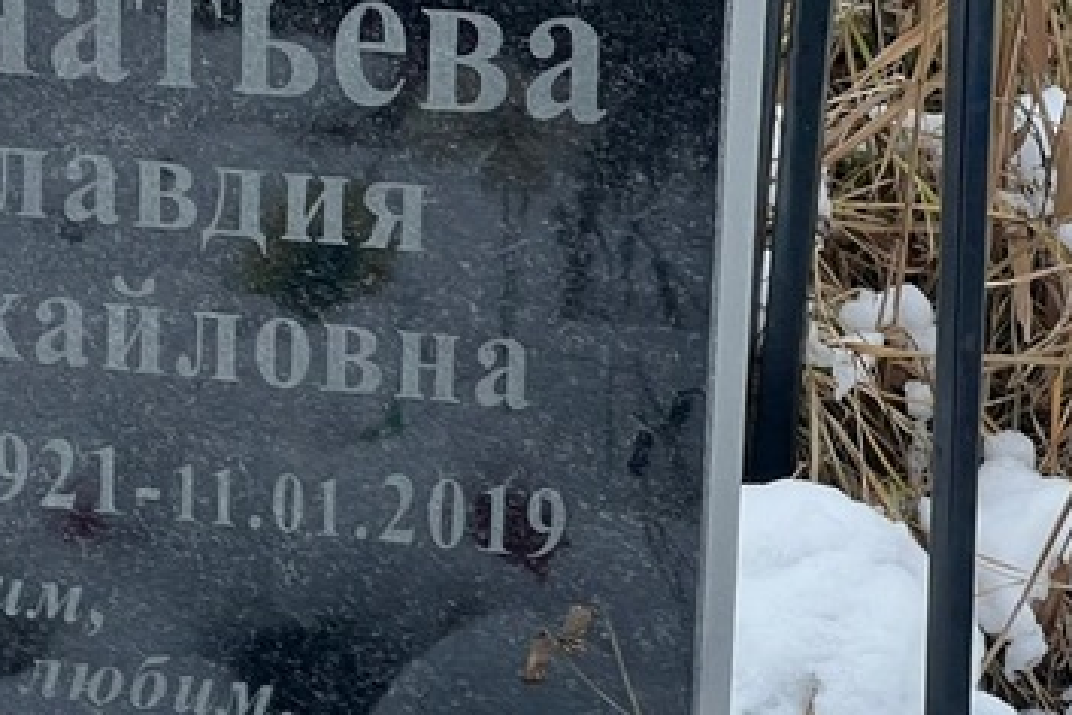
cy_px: 315
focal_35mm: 181
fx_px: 5389
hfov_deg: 11.3
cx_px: 64
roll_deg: -1.8
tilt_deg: -17.0
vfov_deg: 7.6
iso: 40
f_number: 2.8
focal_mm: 9
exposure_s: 1/99
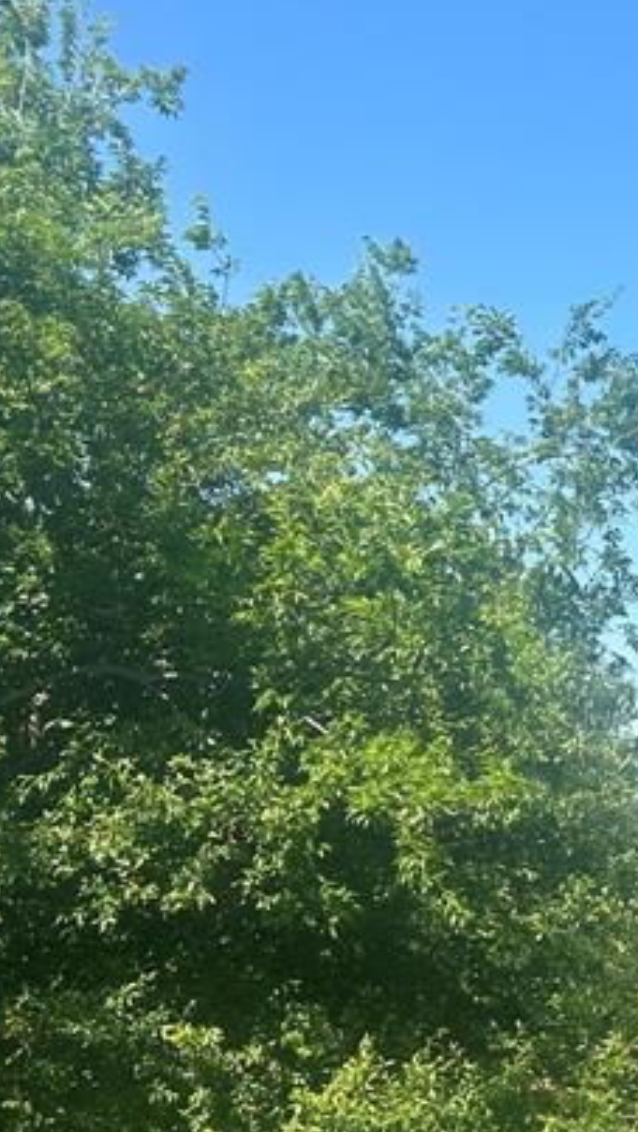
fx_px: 2163
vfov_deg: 29.0
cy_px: 798
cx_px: 1085
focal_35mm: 72
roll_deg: -0.3
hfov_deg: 15.0
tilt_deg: +2.5
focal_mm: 5.7
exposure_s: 1/2045
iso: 50
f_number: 1.5
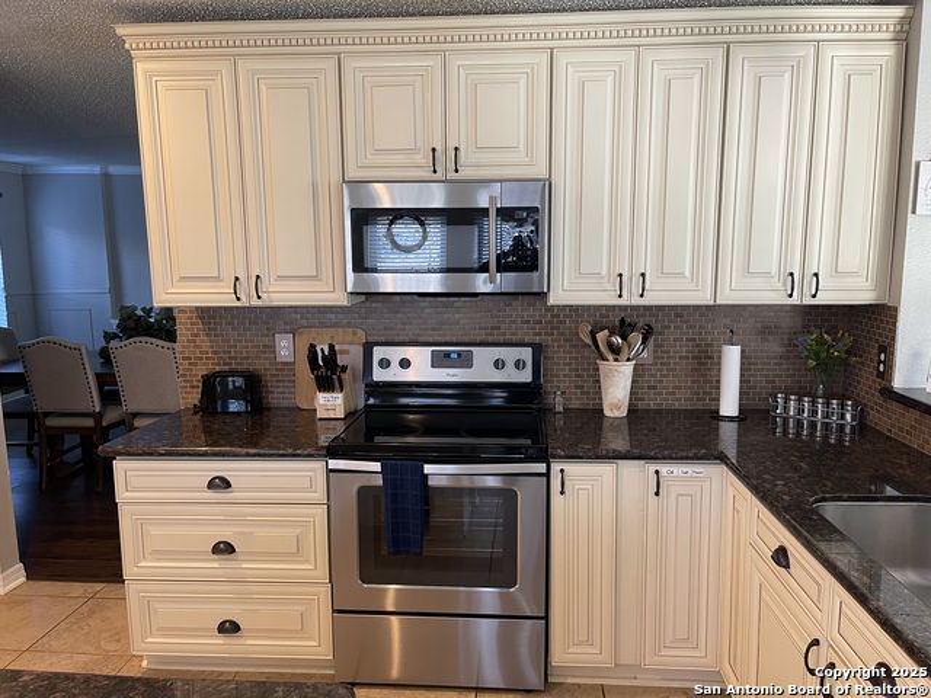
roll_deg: +0.3
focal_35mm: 26
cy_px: 349
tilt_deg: -8.3
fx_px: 699
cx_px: 466
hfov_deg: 67.3
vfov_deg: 53.1
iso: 160
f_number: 1.6
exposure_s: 1/60
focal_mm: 5.1
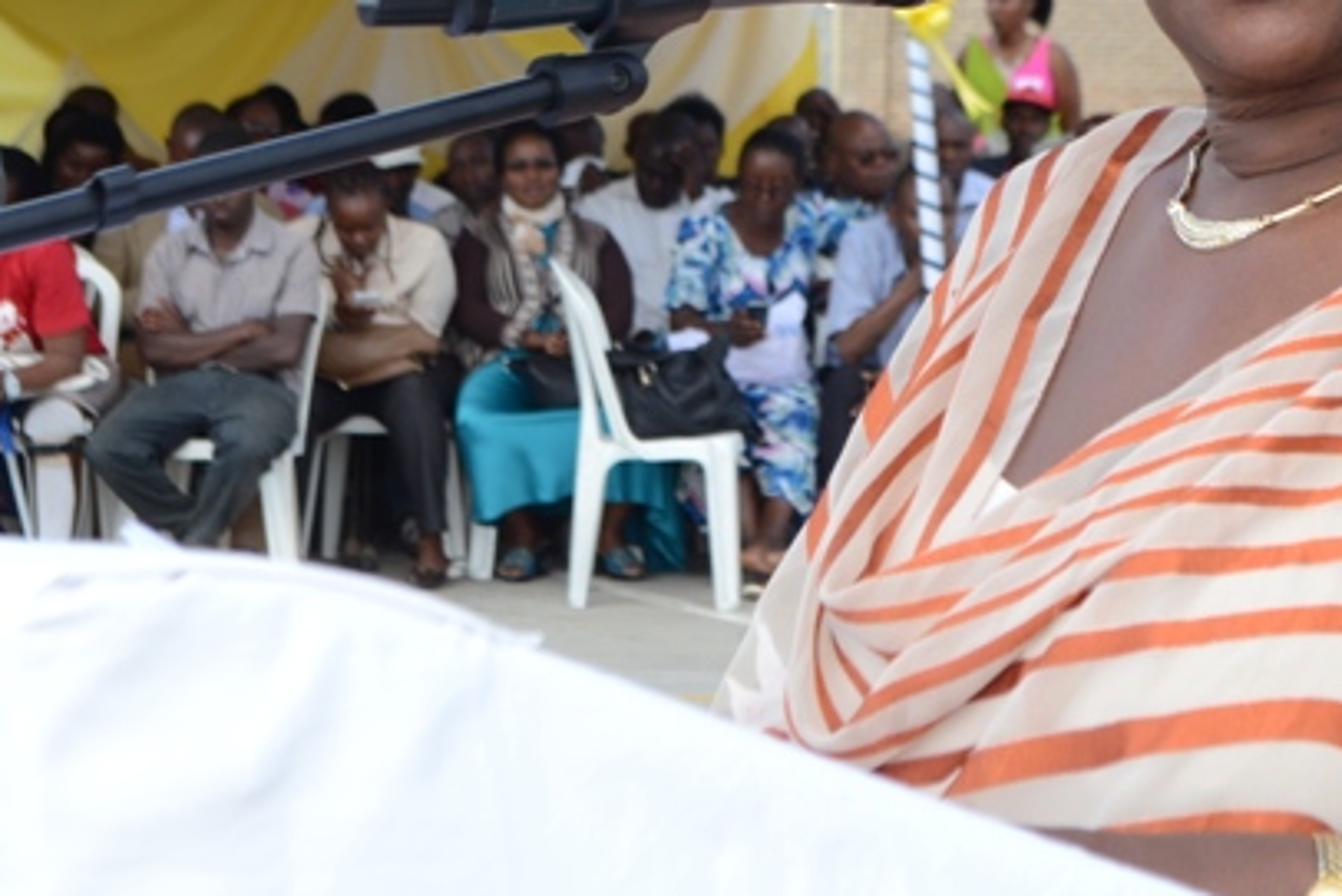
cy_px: 157
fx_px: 4624
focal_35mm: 124
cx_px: 988
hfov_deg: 16.4
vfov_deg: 11.0
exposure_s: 1/200
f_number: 8
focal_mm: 48
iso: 200
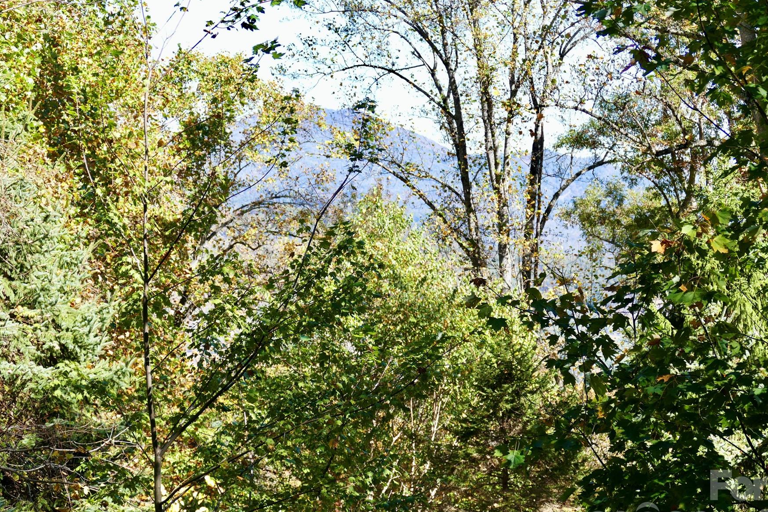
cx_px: 401
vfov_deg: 11.7
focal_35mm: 117
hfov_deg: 17.5
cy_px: 256
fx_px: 2496
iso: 125
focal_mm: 36.53
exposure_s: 1/320
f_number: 3.8
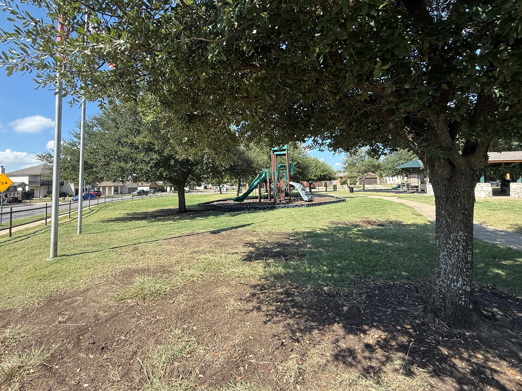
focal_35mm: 16
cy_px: 172
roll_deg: +1.9
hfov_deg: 94.3
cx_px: 242
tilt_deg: +3.9
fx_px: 241
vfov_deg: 77.8
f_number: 2.2
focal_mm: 2.22
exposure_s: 1/726
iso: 50
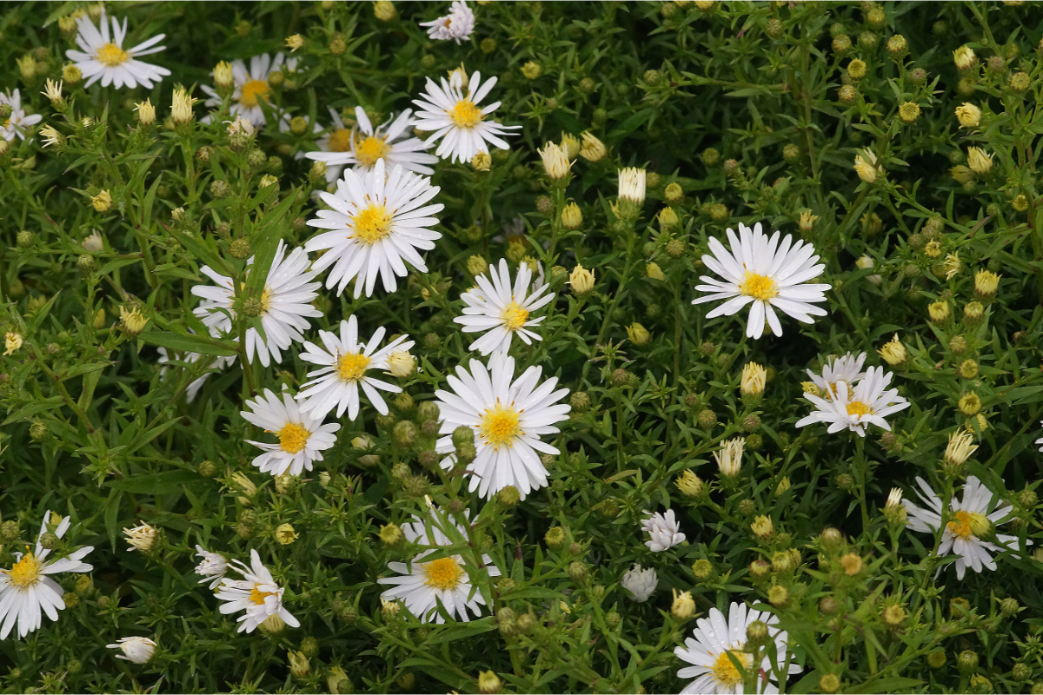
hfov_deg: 13.7
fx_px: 4345
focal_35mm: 150
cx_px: 522
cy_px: 348
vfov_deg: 9.1
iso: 1000
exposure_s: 1/160
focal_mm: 100
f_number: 13
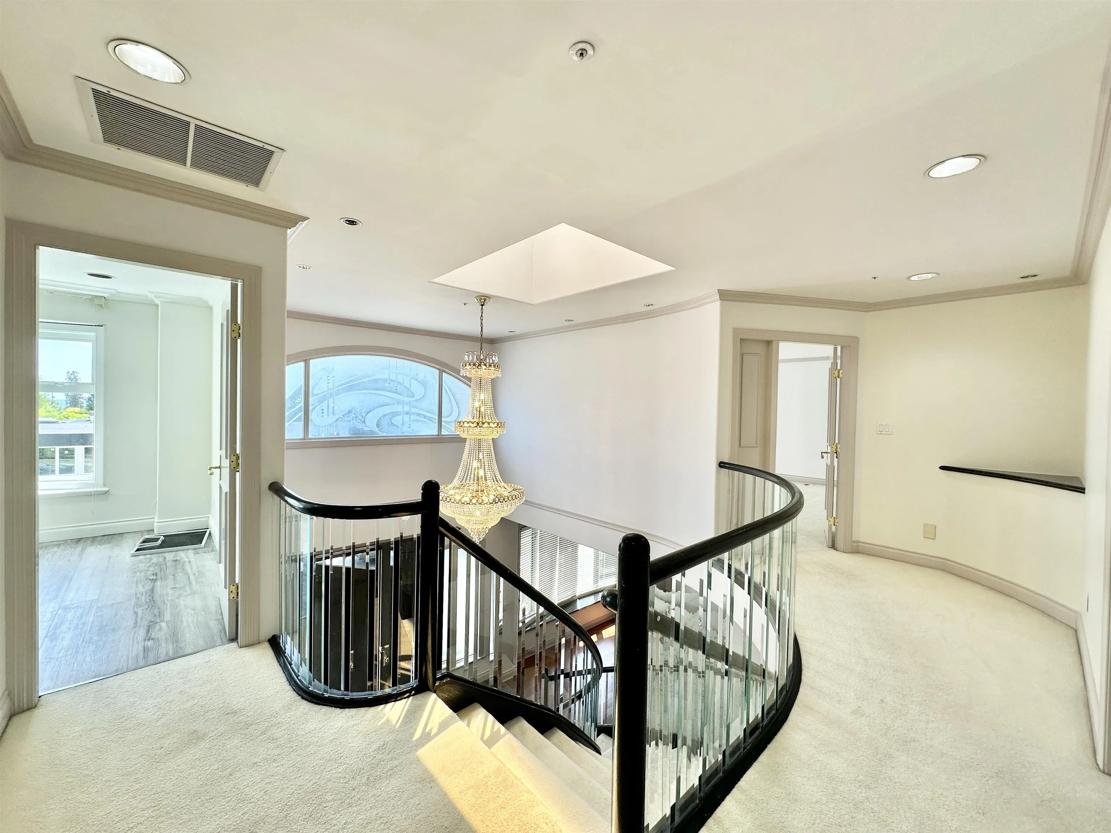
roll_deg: -0.8
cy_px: 416
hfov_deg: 102.1
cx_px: 556
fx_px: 449
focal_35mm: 14
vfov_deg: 85.7
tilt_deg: -1.4
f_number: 2.2
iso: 40
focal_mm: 2.22
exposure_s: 1/190
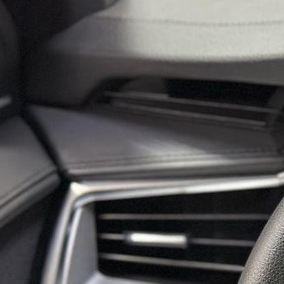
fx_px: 1671
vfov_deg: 9.5
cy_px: 423
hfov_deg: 9.1
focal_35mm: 180
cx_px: 572
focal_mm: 6.86
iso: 500
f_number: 1.78
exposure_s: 1/33
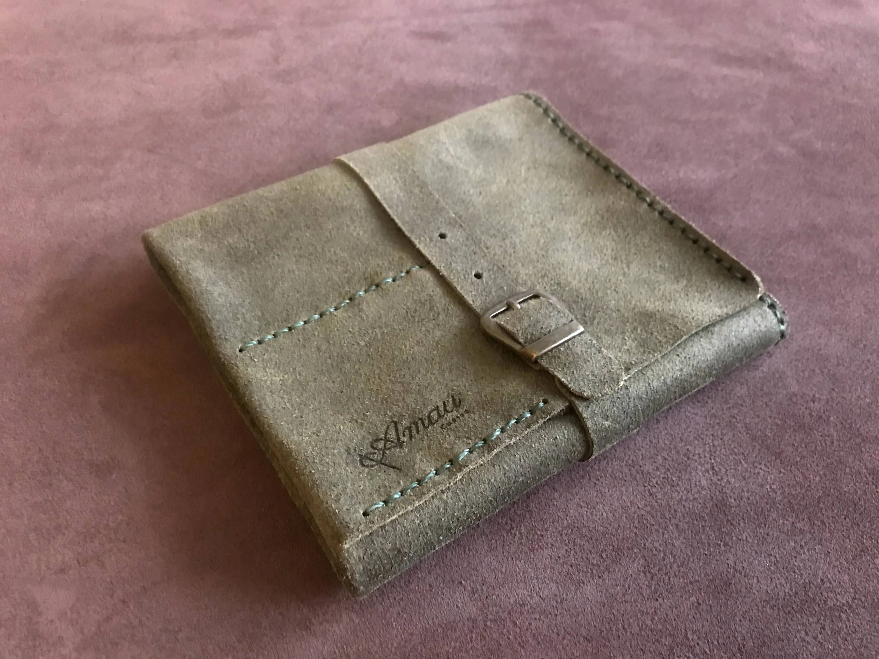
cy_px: 330
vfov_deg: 49.7
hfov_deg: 63.4
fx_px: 711
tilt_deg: -48.6
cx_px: 440
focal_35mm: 28
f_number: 1.8
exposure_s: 1/13
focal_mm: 3.99
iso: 100
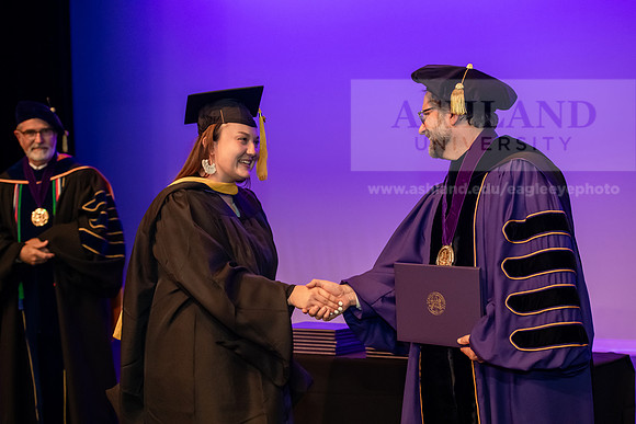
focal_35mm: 78
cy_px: 212
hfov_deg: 26.0
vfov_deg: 17.5
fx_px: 1378
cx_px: 318
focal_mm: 78
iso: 3200
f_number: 4
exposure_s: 1/200
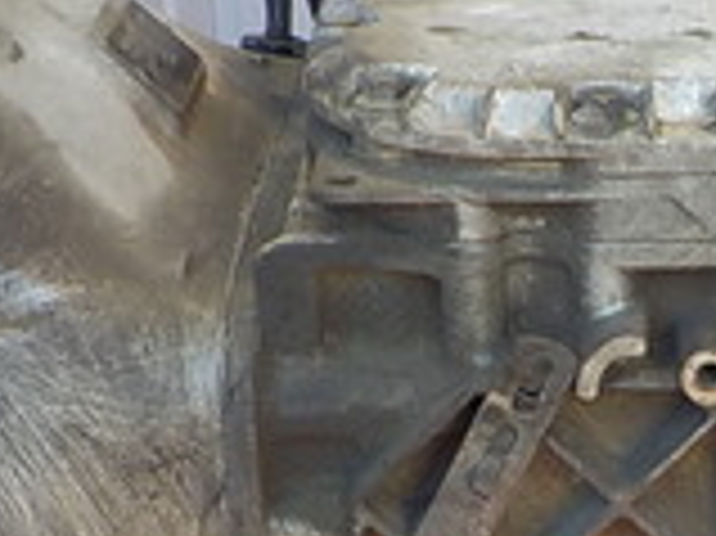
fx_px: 2501
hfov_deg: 15.9
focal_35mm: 121
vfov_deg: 12.1
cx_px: 743
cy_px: 531
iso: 125
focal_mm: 4.1
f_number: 3.3
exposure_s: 1/30
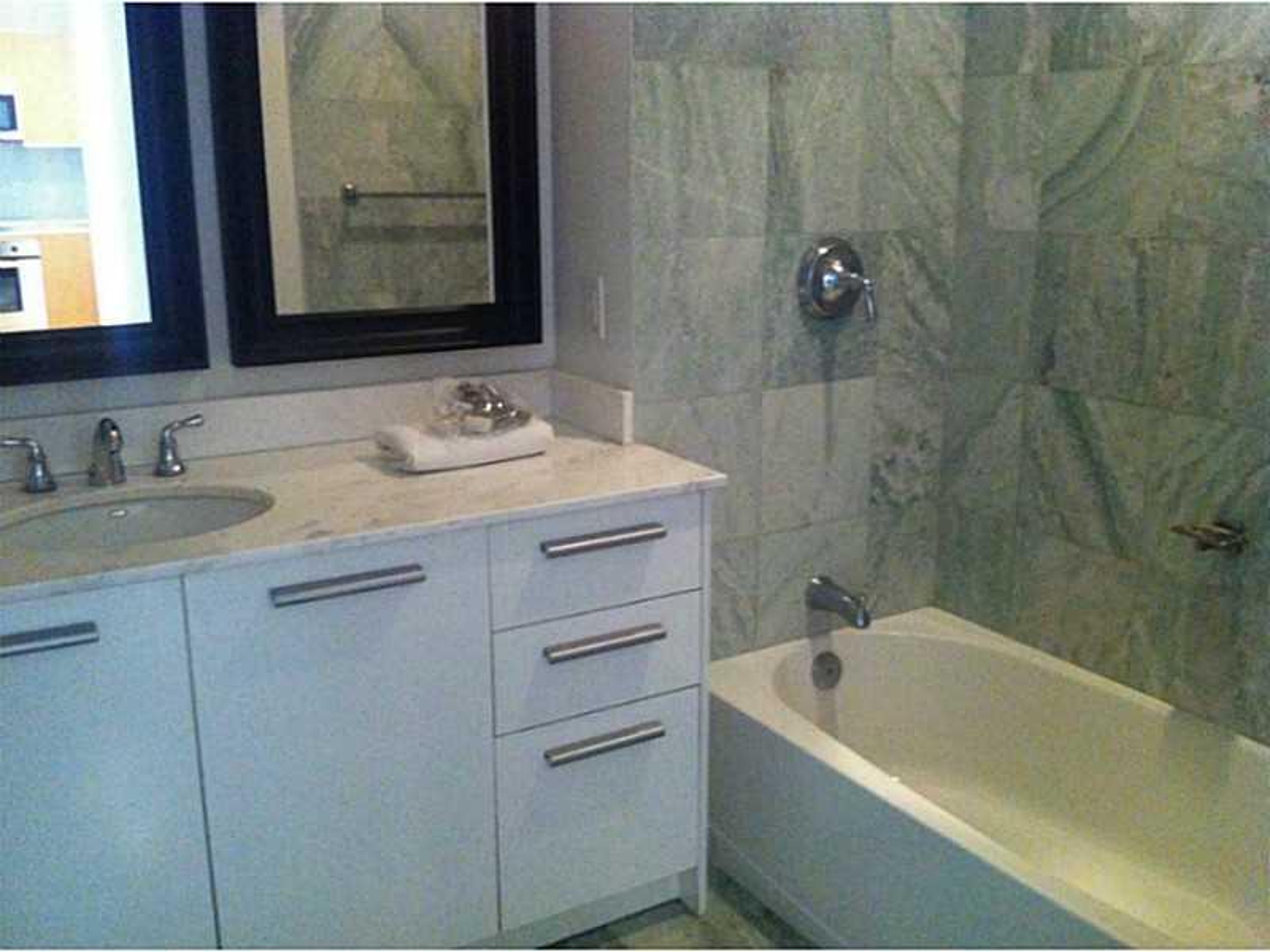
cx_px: 635
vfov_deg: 40.7
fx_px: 1284
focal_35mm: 35
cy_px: 476
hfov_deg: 52.6
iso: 640
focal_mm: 3.85
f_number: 2.8
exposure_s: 1/15
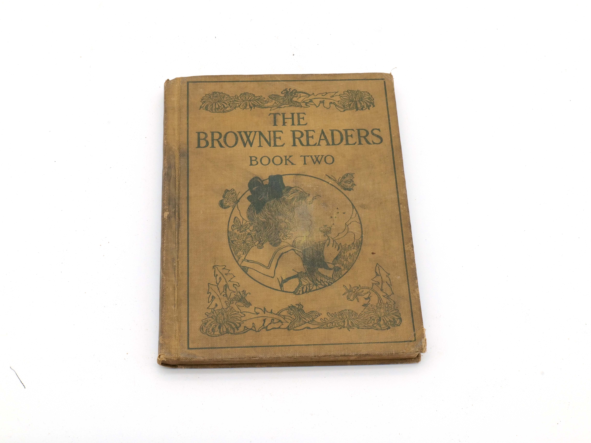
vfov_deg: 24.8
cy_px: 203
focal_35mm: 59
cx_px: 278
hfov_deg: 32.7
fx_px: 1007
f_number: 22
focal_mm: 50
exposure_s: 1/80
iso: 2000
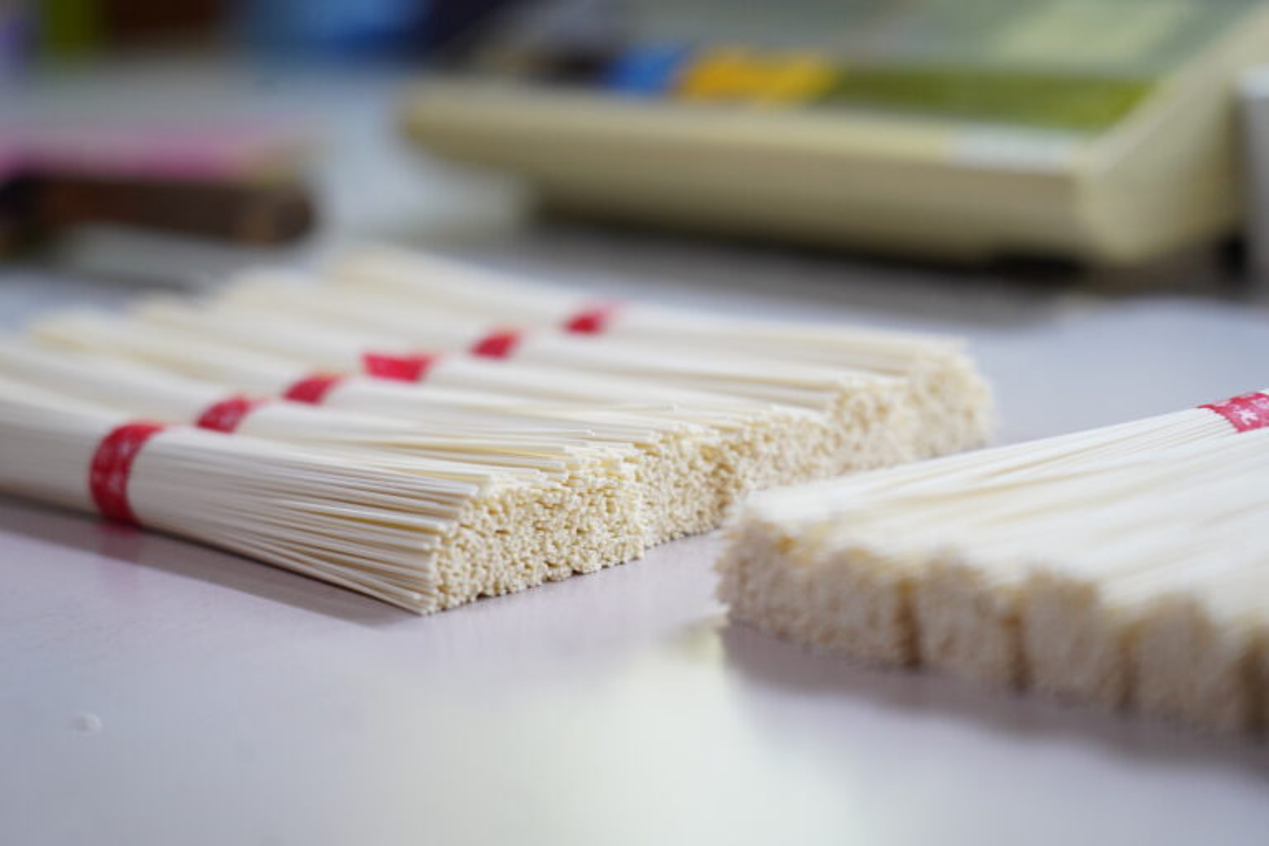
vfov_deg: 13.0
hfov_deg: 19.5
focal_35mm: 105
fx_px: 3701
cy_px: 423
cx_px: 634
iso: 2500
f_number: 4
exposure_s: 1/160
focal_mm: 105
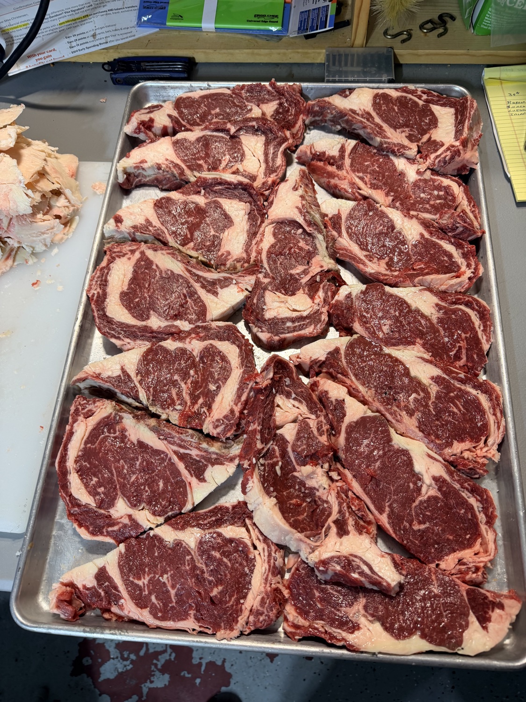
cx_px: 263
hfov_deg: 56.8
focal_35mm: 24
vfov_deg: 71.6
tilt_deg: -68.6
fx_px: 486
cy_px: 351
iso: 125
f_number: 1.78
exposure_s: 1/60
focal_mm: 6.76
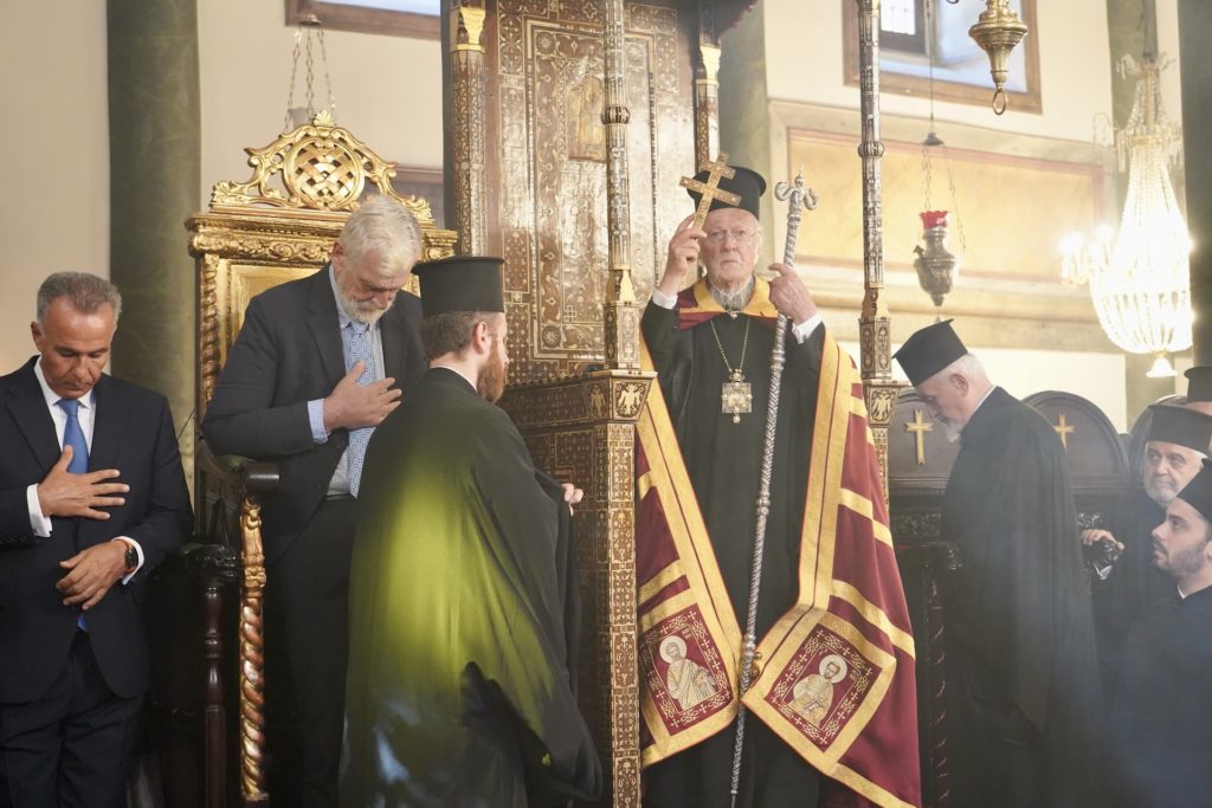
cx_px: 606
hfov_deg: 39.6
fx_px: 1683
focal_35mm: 50
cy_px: 404
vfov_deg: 27.0
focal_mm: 50
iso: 6400
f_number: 4
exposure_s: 1/160
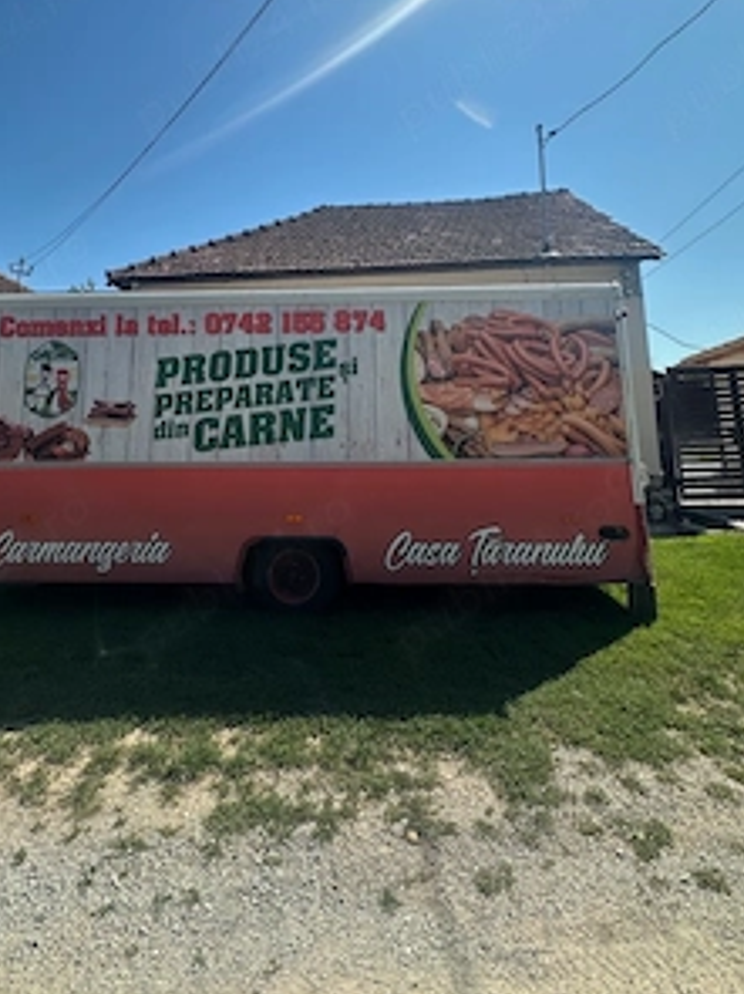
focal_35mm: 19
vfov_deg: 82.5
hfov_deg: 68.2
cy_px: 354
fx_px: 545
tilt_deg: +9.0
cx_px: 310
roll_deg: +0.3
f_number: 2.2
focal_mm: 2.22
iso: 40
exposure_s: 1/1667
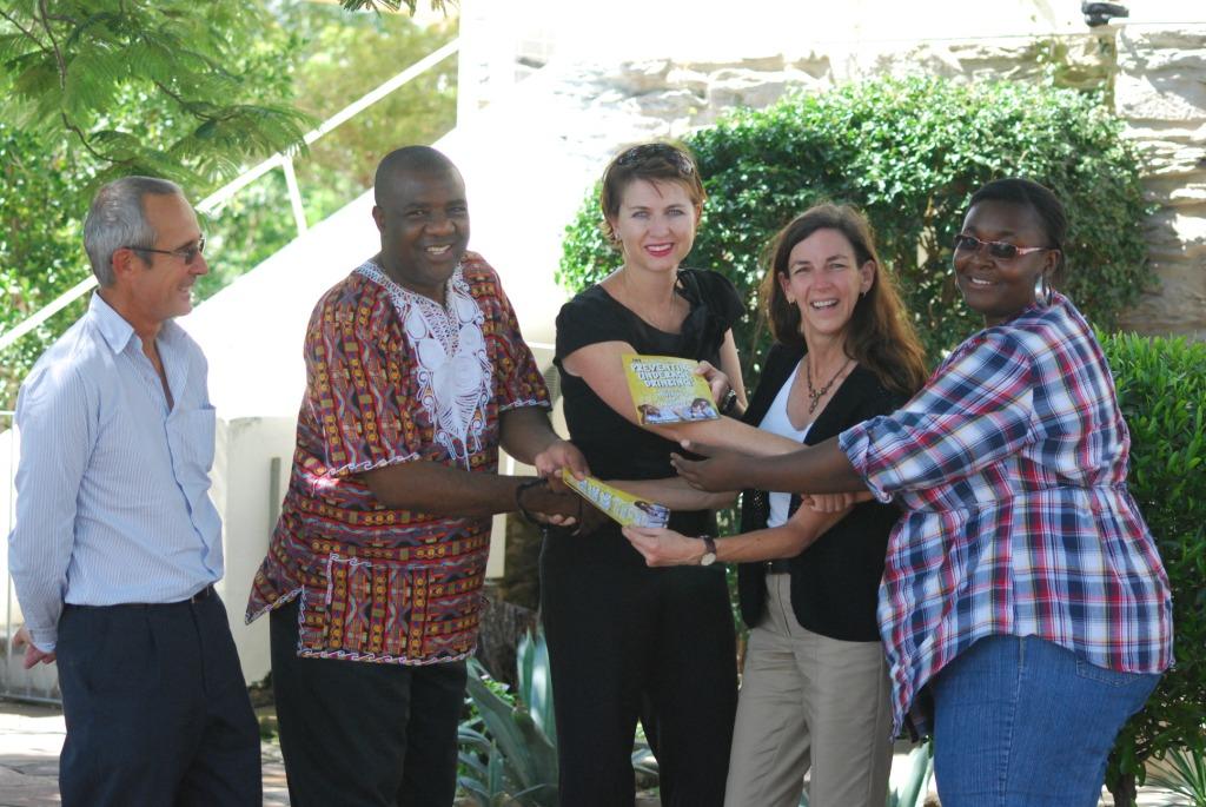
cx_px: 603
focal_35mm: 105
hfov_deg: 19.4
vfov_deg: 13.1
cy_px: 404
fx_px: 3521
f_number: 4.5
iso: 800
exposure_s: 1/640
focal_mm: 70
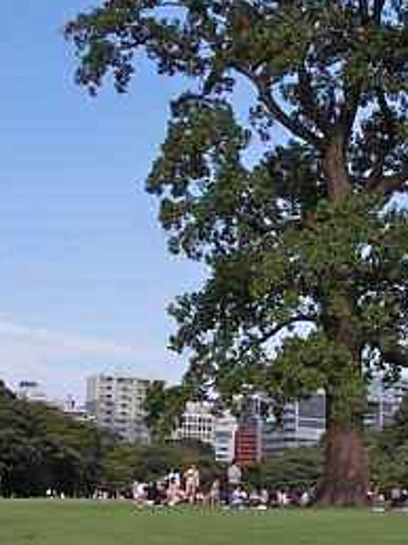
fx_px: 992
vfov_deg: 30.7
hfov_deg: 22.9
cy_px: 245
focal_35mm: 63
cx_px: 338
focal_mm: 22
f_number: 13
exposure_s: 1/160
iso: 200
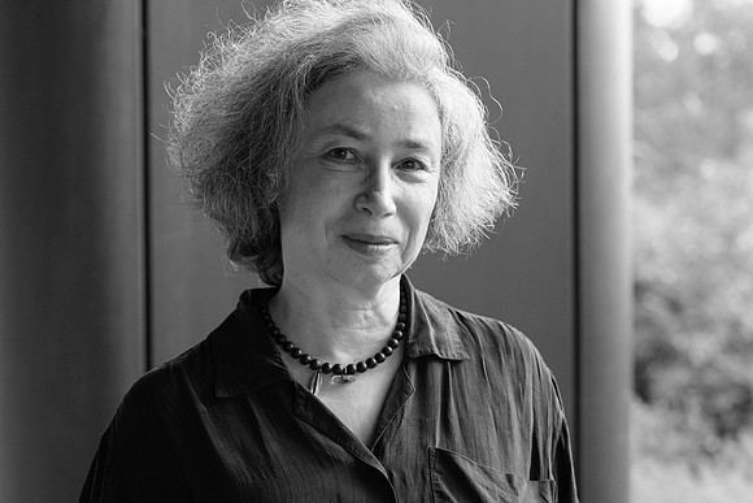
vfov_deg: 17.8
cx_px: 376
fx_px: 1605
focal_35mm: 77
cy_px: 252
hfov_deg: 26.4
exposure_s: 1/320
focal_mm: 50
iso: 500
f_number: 2.8
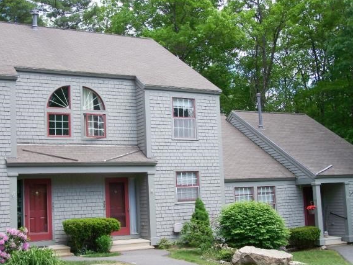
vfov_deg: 28.0
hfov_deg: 36.8
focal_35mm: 52
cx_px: 177
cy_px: 132
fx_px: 530
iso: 64
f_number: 3
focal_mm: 8.5
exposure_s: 1/320
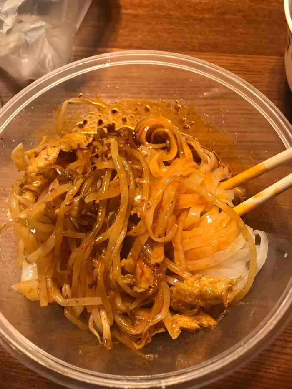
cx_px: 146
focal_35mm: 28
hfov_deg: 49.8
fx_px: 315
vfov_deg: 63.4
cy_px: 194
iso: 50
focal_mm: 3.99
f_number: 1.8
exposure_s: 1/17
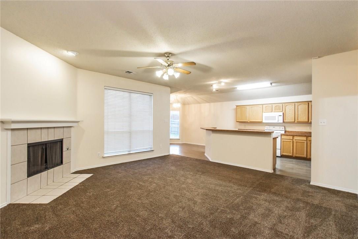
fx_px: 164
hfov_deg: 95.0
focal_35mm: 16
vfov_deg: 72.0
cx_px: 179
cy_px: 120
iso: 800
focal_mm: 11
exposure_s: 1/15
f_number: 6.3
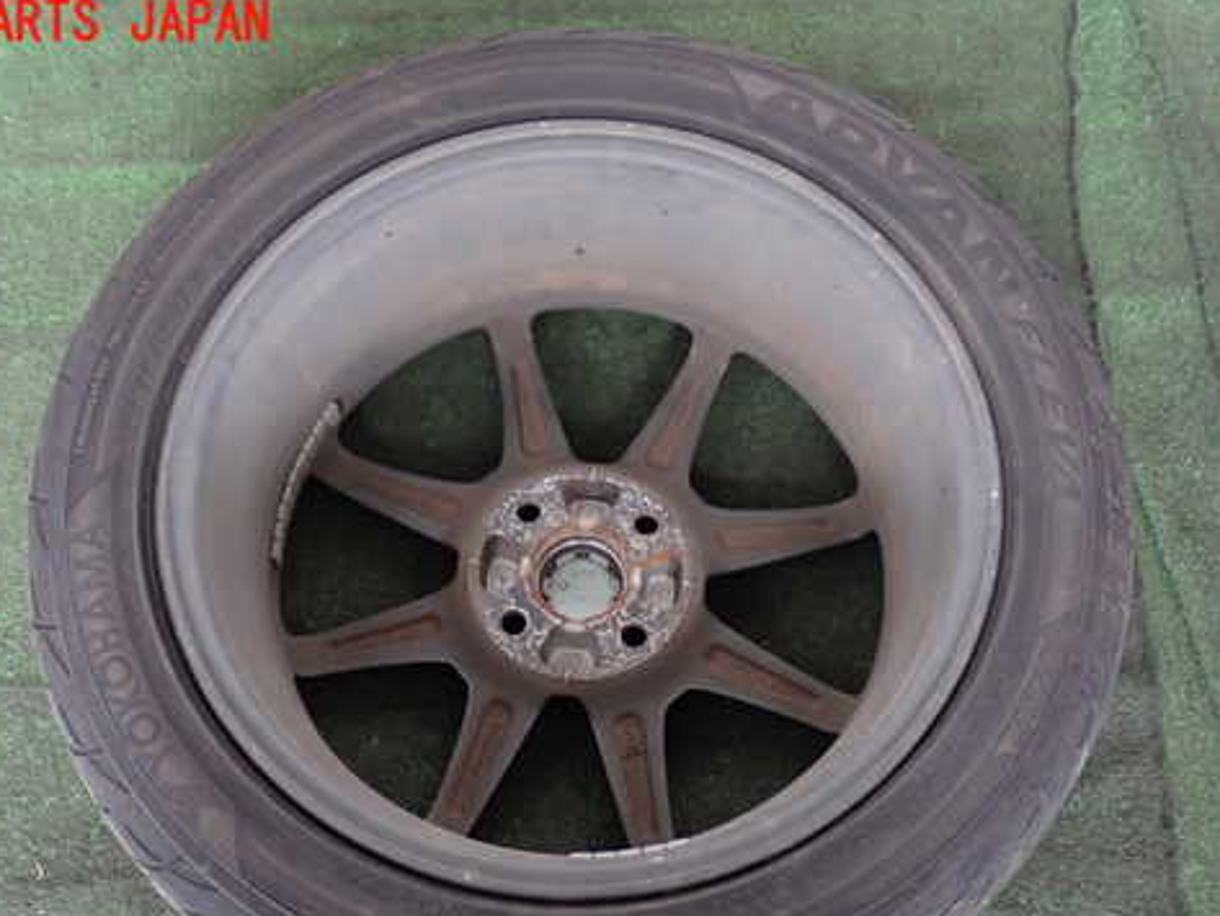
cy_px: 573
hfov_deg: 36.8
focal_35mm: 52
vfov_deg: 27.9
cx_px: 575
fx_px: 1833
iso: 640
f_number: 2.8
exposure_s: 1/40
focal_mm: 7.31
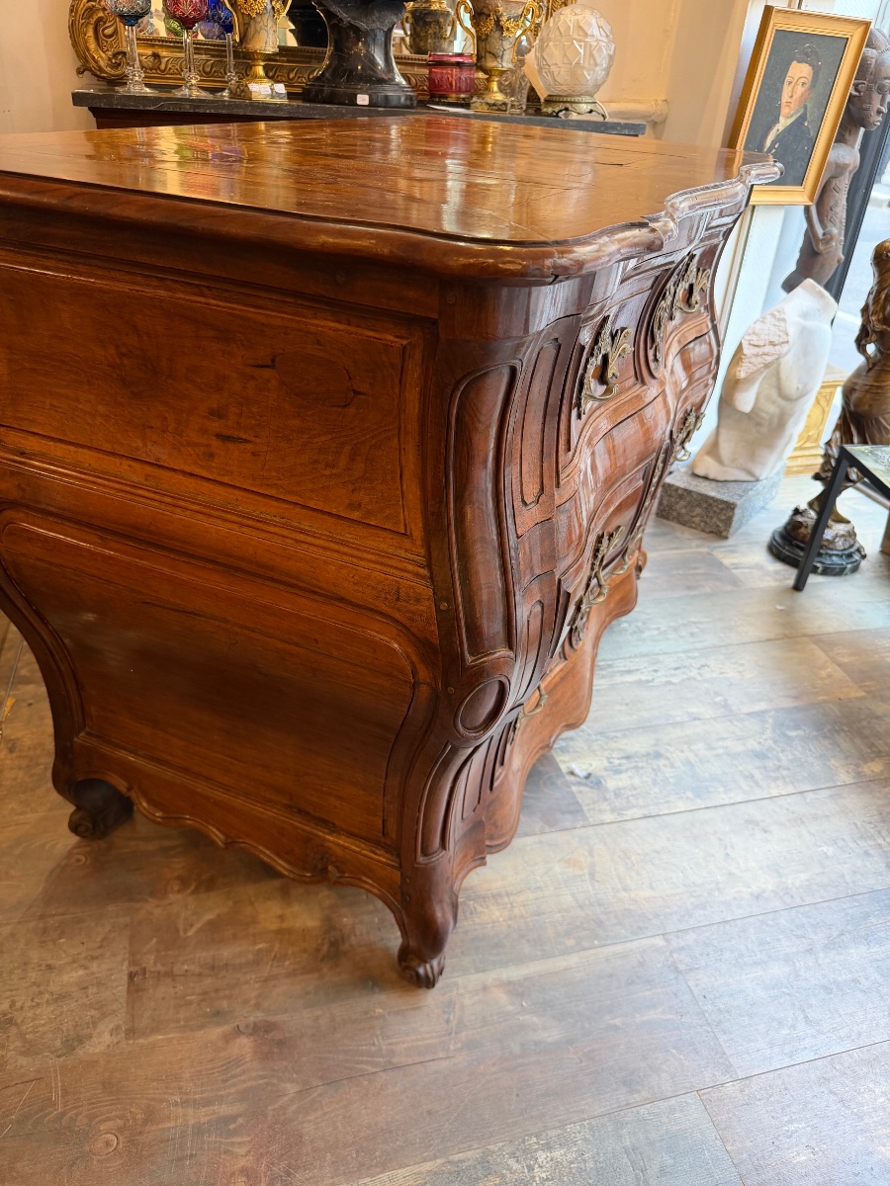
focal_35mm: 24
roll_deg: -3.2
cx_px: 445
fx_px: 823
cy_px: 593
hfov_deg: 56.8
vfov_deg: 71.6
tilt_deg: -30.7
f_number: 1.78
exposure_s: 1/50
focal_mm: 6.76
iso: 160
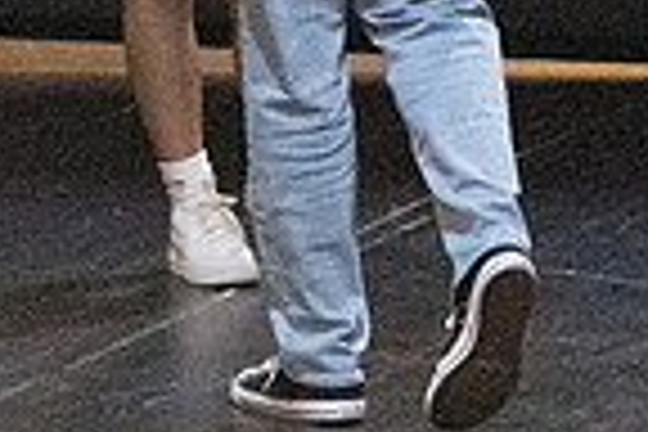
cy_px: -392
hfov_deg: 4.9
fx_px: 7631
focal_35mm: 424
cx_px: 198
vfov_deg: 3.2
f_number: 5.6
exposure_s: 1/400
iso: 25600
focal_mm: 70
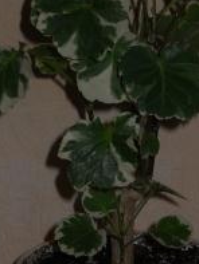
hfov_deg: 8.5
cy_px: 159
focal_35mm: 175
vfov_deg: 11.3
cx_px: 149
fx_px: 1340
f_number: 4.4
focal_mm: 12.71
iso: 80
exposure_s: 1/60
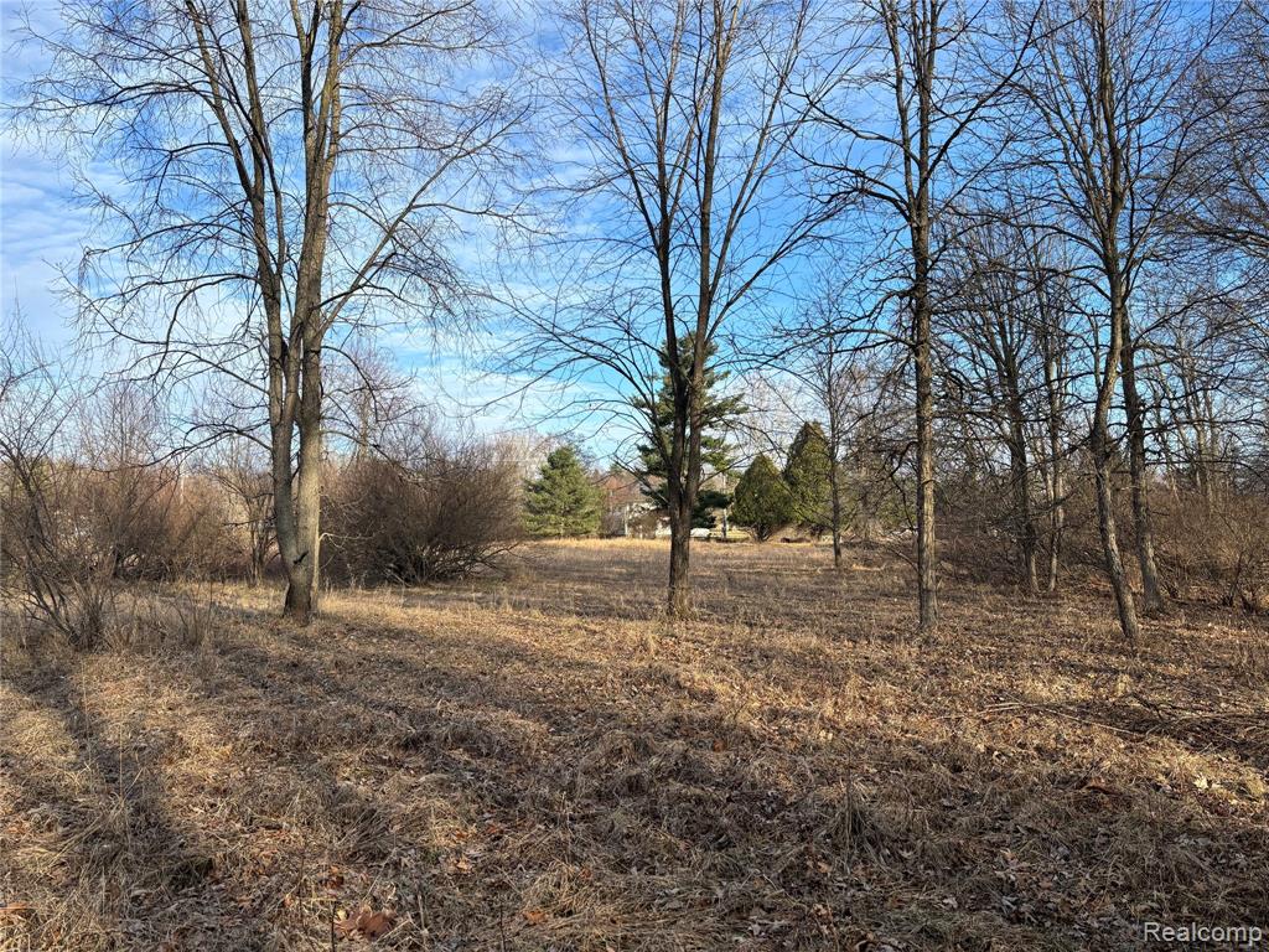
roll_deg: -0.2
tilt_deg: +3.5
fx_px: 953
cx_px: 634
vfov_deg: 53.1
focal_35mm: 26
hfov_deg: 67.3
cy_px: 476
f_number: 1.6
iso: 50
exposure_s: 1/1984
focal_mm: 5.96
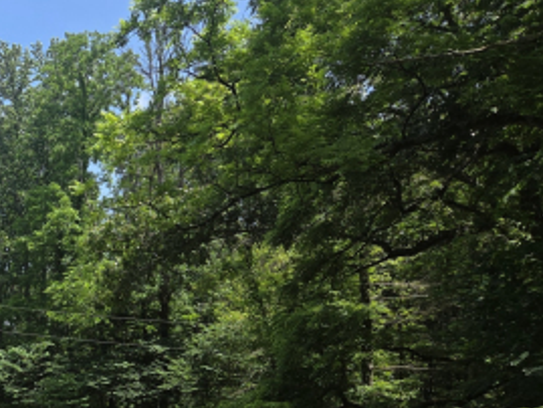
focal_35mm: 57
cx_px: -98
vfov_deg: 25.0
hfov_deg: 29.4
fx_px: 895
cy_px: 355
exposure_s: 1/2805
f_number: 1.8
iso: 80
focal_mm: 5.4
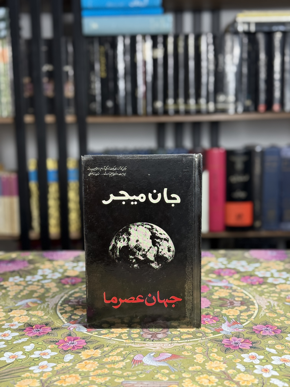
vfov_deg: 39.7
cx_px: 145
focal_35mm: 48
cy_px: 194
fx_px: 536
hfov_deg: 30.3
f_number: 1.78
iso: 200
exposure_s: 1/100
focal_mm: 6.76
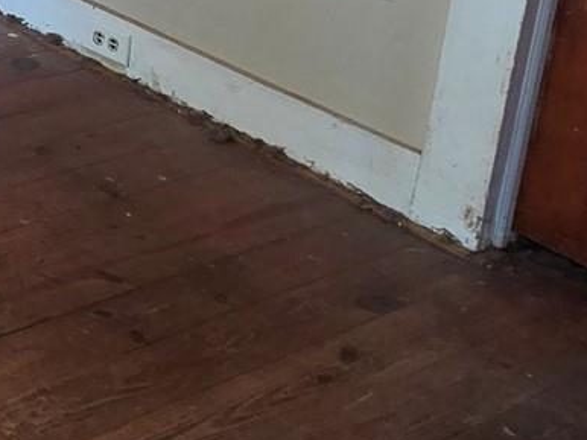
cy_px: -283
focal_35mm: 69
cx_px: -479
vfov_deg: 18.1
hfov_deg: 20.1
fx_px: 1169
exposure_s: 1/60
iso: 160
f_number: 2.2
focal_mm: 2.2
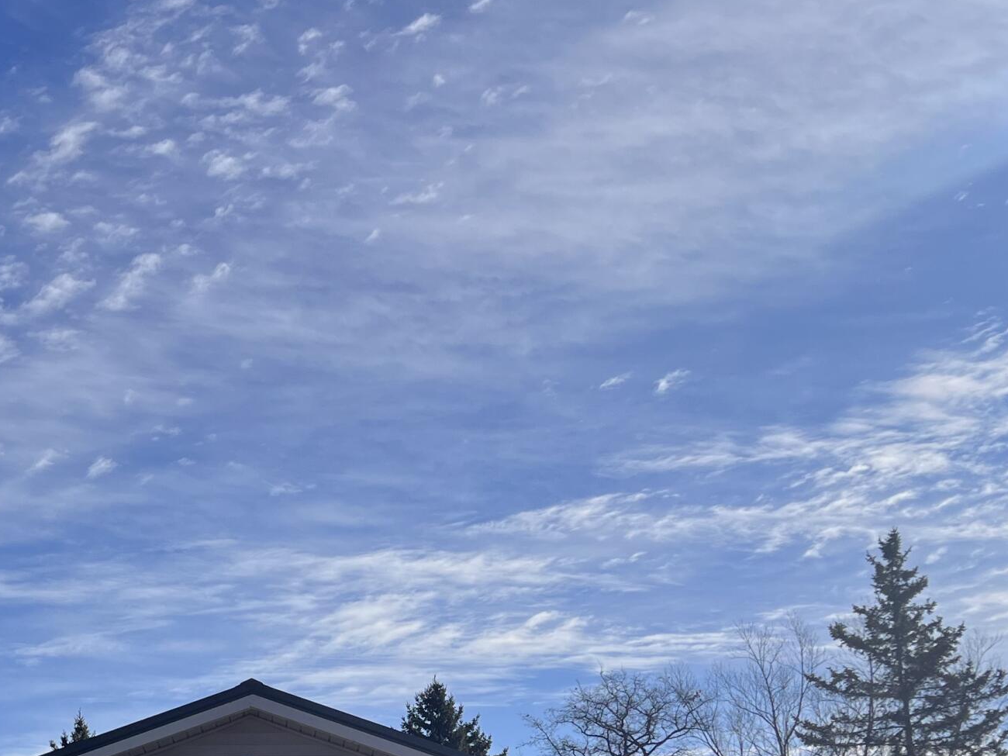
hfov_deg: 31.8
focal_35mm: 60
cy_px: 755
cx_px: 312
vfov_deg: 23.4
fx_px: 1747
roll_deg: +1.0
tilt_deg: +10.2
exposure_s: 1/8000
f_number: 1.5
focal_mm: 5.7
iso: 50
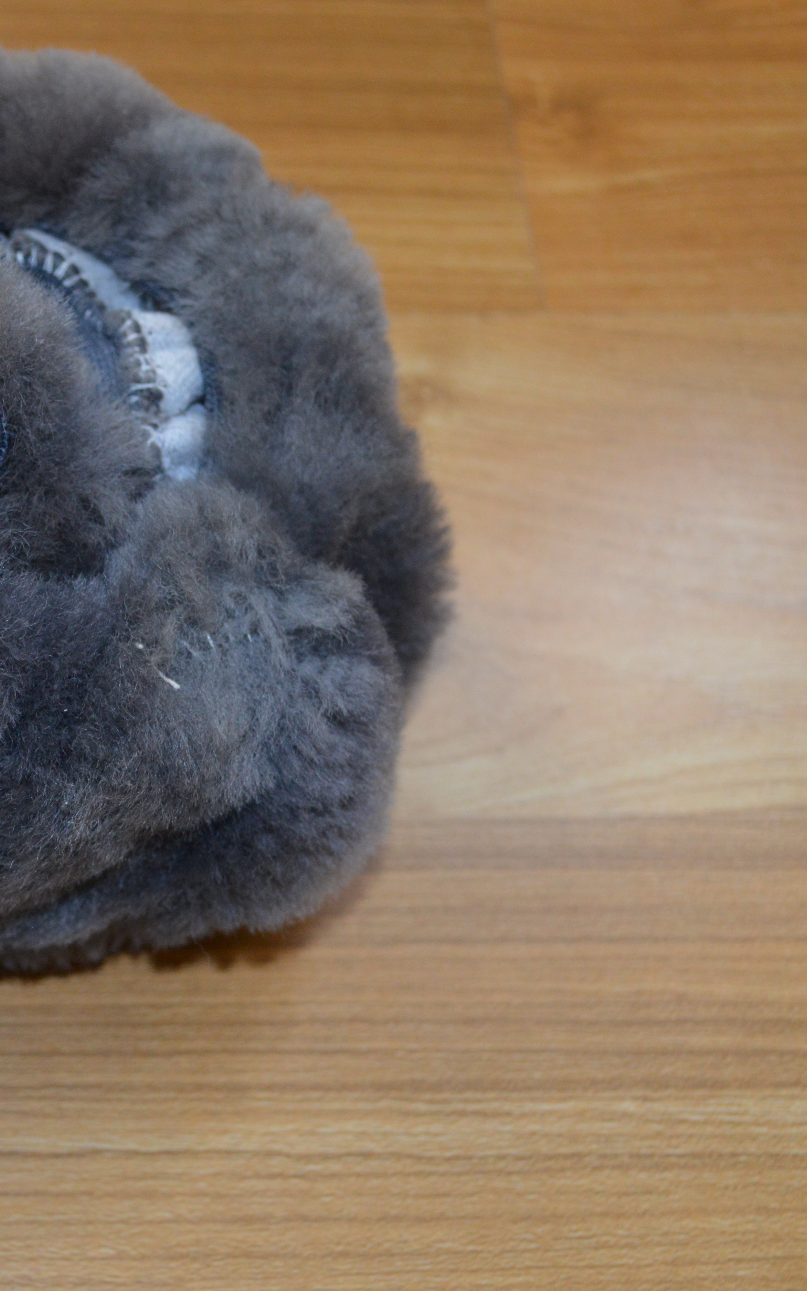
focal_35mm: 69
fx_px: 2428
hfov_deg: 18.4
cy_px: 646
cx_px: -2
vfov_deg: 29.8
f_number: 4.5
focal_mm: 30
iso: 720
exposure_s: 1/60
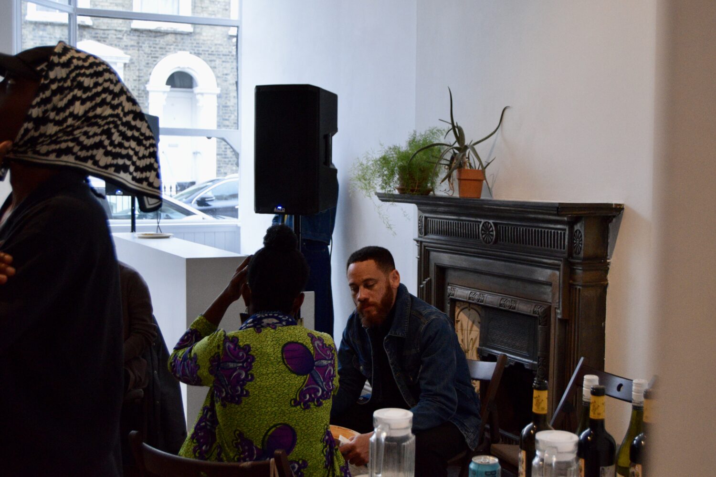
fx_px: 1014
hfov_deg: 38.9
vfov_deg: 26.5
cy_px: 238
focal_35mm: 51
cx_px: 358
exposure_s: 1/60
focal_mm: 34
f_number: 4.5
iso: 3600
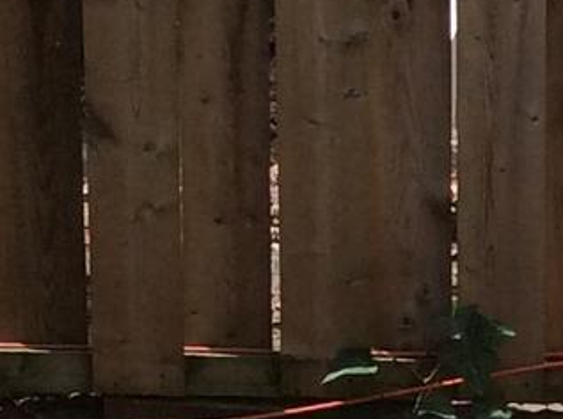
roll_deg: -3.9
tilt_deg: -15.9
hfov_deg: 8.9
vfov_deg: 7.0
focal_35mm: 207
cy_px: 734
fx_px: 3358
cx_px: 1250
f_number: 2.4
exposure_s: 1/1100
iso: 32
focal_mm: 3.3
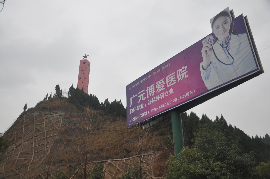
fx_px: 236
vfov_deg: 41.6
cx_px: 135
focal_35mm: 32
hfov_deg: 59.6
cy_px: 90
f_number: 3.8
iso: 280
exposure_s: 1/200
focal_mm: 21
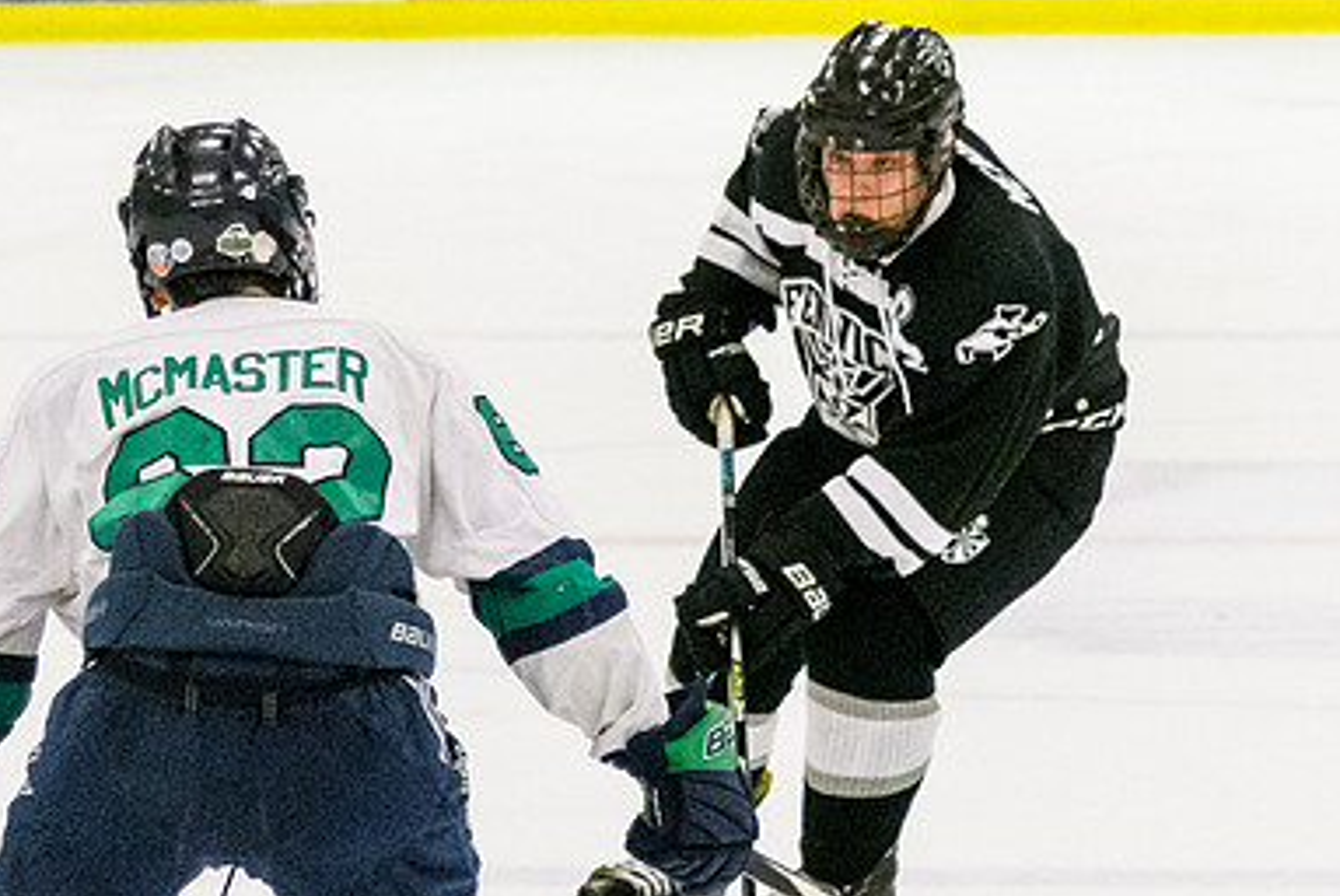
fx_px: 14788
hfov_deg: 5.2
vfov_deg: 3.5
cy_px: 697
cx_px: 626
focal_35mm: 397
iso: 4000
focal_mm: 95
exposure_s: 1/1250
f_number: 4
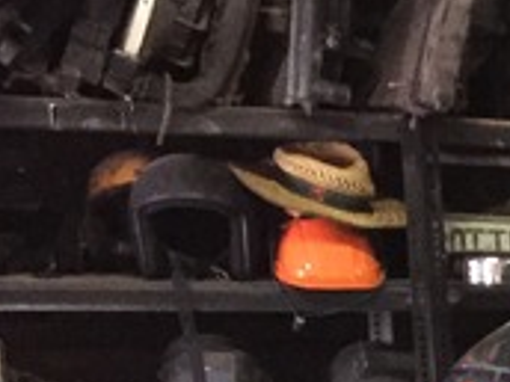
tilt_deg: -15.8
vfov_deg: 10.3
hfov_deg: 12.3
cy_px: 723
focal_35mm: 135
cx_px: 1130
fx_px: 1989
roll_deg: -0.4
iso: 320
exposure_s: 1/17
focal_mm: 4.15
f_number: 2.2
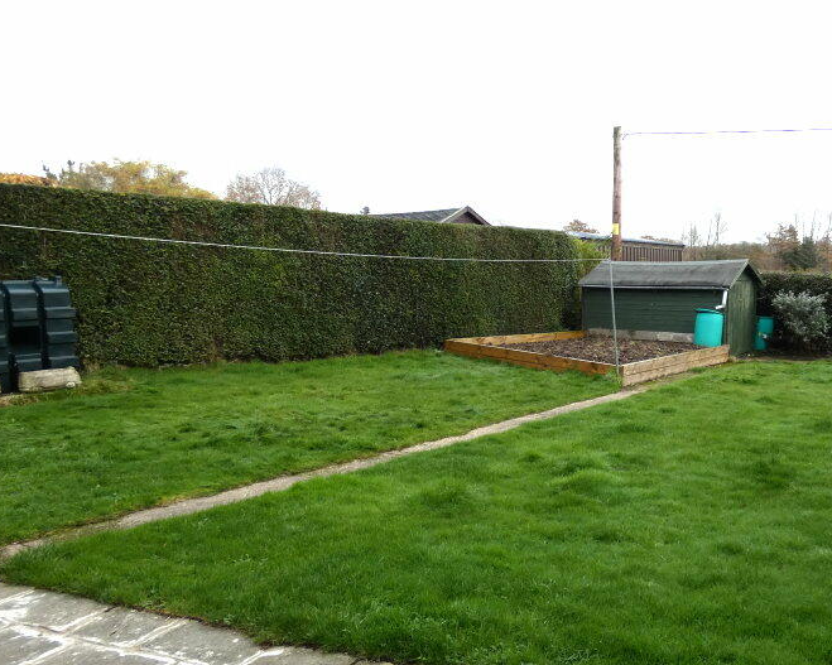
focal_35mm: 29
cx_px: 583
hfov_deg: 58.5
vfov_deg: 50.0
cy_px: 341
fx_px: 714
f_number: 2.8
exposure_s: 1/200
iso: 80
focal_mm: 3.6
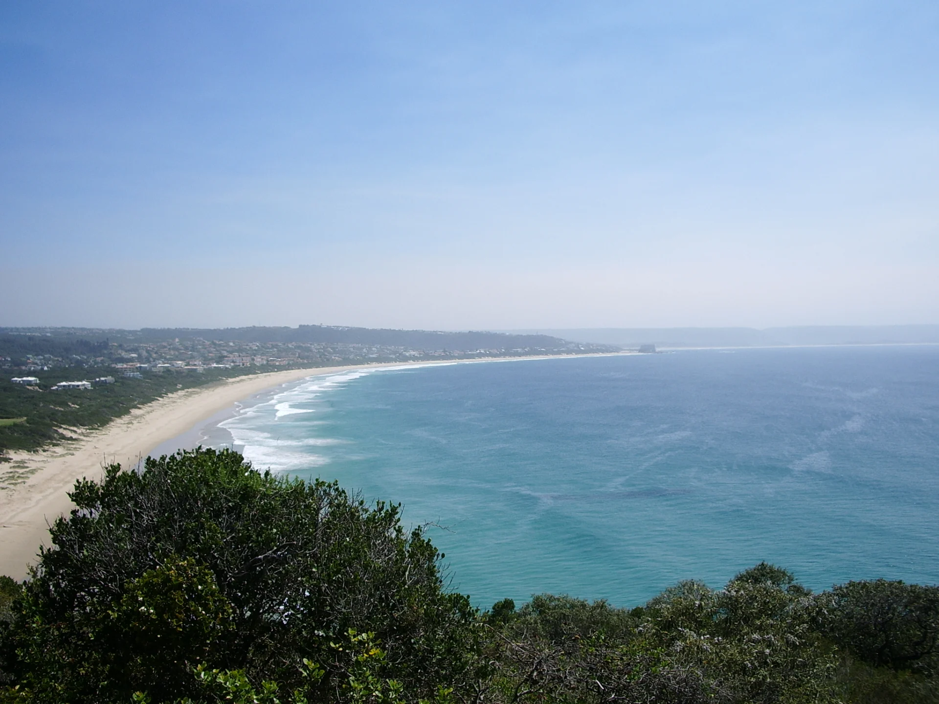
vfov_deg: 40.7
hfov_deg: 52.6
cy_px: 352
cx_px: 470
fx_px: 949
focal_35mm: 35
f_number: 4.3
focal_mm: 5.8
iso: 50
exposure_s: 1/640
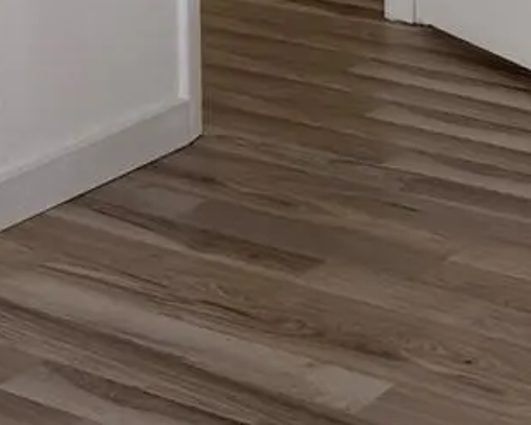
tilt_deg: -7.5
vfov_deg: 11.7
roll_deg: +0.0
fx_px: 1919
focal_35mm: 122
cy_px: -335
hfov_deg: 15.3
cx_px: 586
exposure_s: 1/222
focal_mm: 6.76
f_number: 1.78
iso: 64
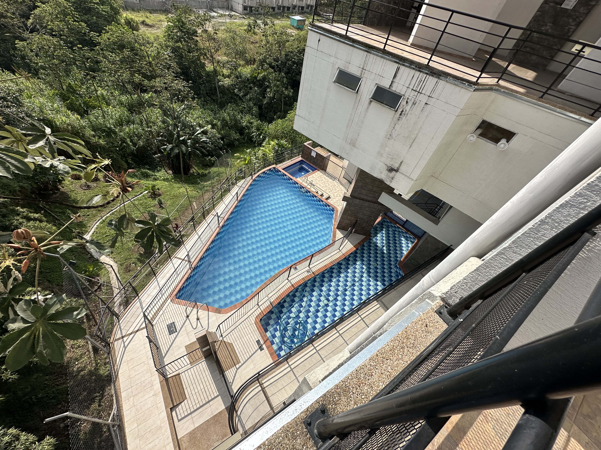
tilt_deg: -46.5
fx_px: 243
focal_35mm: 14
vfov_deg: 85.7
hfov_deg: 102.1
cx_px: 300
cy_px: 225
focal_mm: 2.22
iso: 50
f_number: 2.2
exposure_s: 1/2506
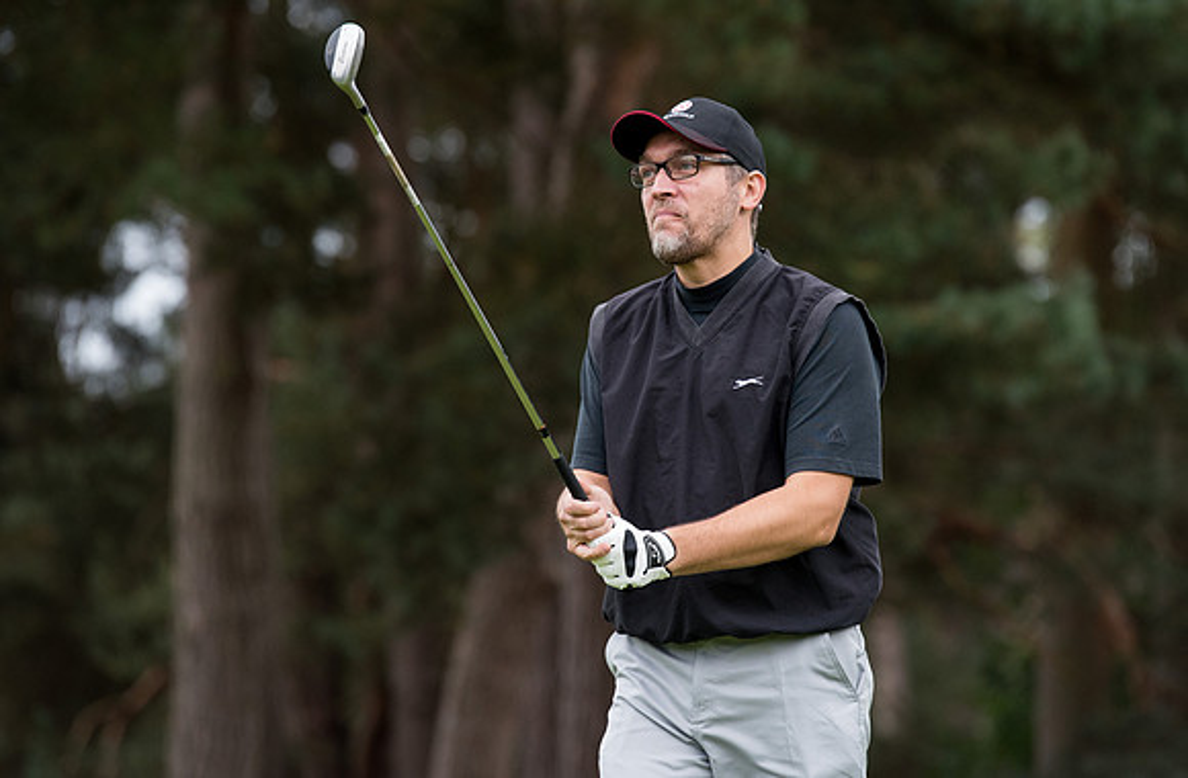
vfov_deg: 5.7
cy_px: 339
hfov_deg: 8.8
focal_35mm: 236
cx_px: 616
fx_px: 7753
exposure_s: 1/1000
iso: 1000
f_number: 4
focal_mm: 190
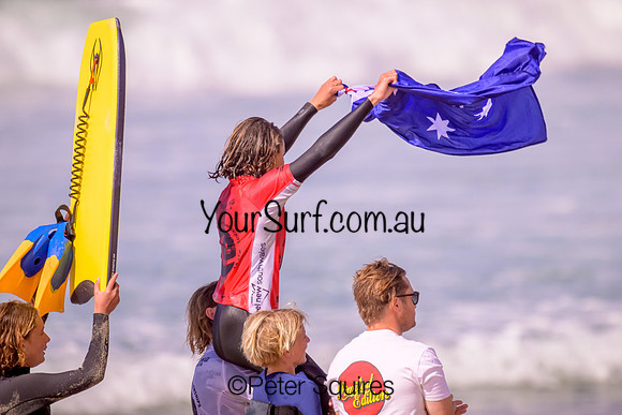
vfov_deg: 1.2
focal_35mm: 1132
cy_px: 205
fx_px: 19566
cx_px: 314
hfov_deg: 1.8
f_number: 9
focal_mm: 1120
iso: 1250
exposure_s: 1/800
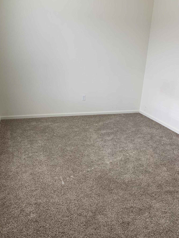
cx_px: 86
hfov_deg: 48.2
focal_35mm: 29
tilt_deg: -17.4
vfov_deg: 61.6
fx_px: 200
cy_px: 115
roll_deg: -2.5
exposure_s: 1/122
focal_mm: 4.25
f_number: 1.8
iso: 32
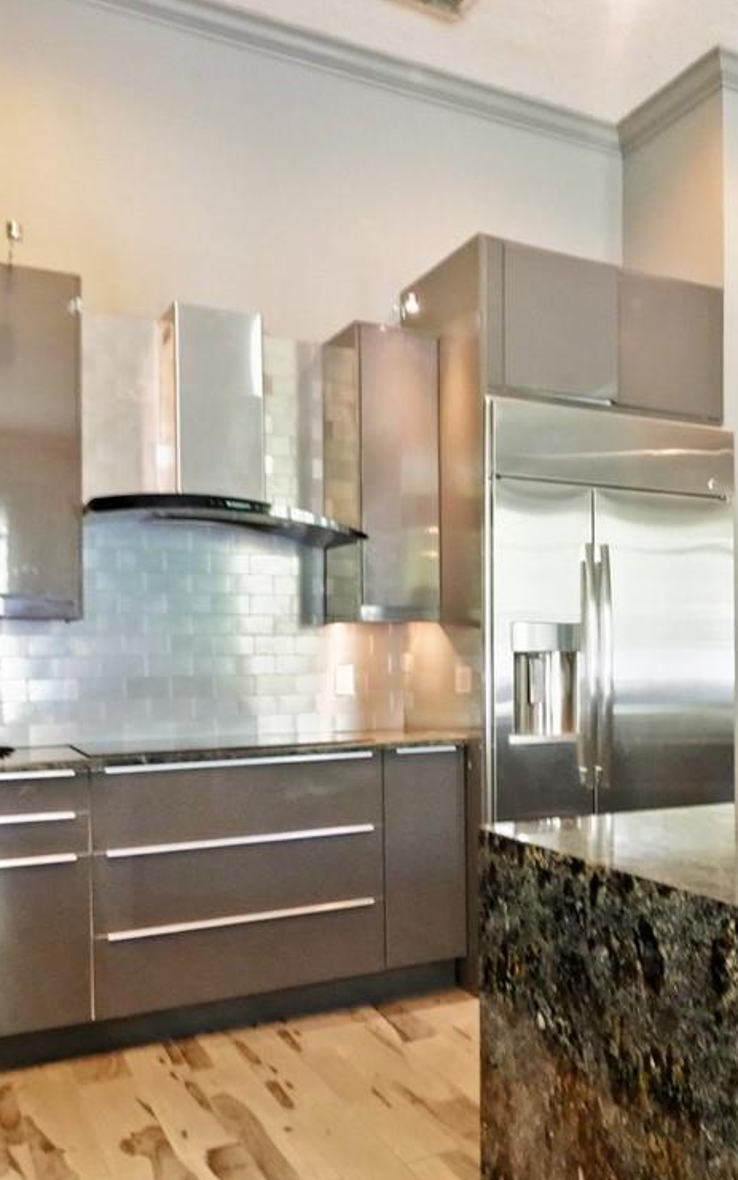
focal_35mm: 32
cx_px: 656
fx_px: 1030
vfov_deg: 59.4
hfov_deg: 37.0
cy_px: 676
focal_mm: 7
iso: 3200
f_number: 4
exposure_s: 1/13
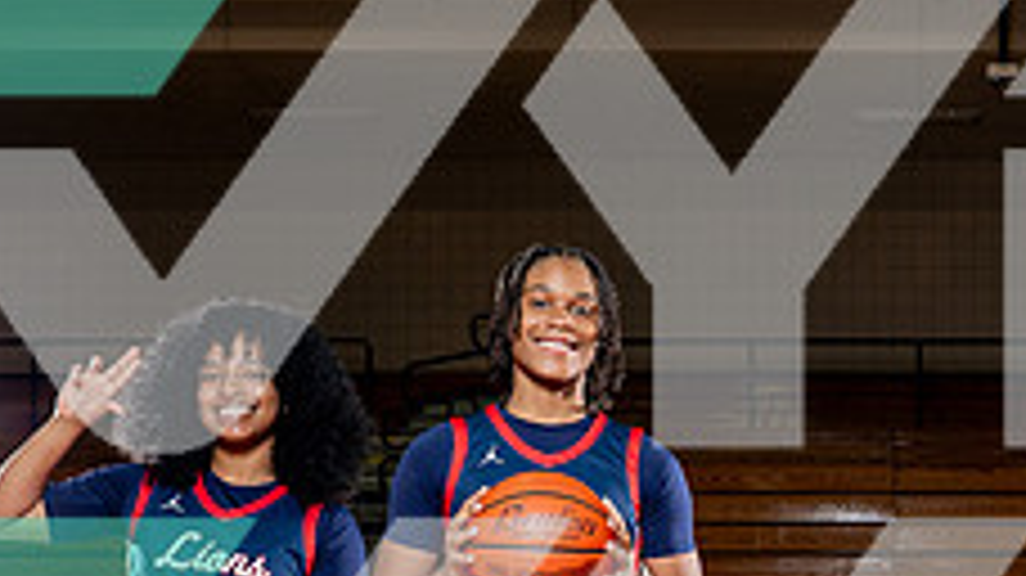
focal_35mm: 95
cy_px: 751
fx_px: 2583
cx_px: 927
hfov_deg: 21.9
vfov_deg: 12.3
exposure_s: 1/60
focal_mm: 33
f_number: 8
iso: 200
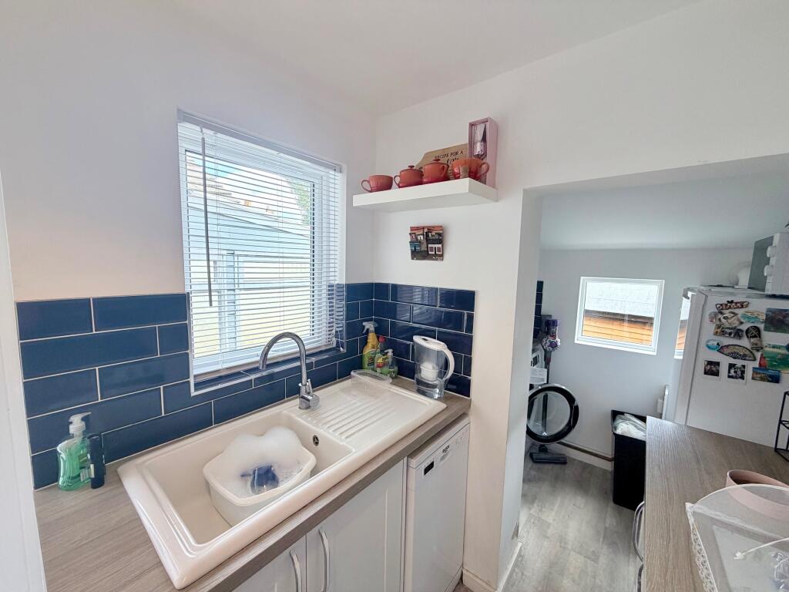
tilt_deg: -6.2
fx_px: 319
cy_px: 296
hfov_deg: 102.1
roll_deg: -1.7
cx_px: 394
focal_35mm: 14
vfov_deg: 85.7
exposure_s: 1/121
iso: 125
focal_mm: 2.22
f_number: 2.2
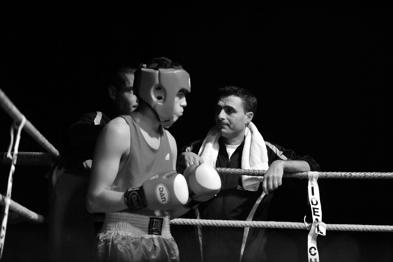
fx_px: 1200
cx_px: 196
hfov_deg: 18.6
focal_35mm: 110
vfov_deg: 12.4
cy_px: 131
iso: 3200
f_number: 2.8
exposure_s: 1/320
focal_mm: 110
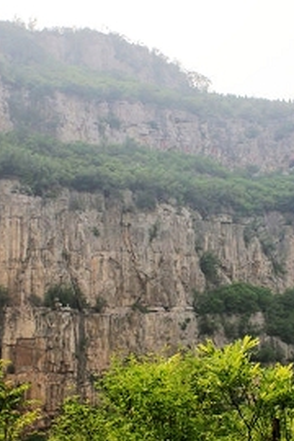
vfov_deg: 30.5
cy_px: 244
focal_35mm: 66
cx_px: 207
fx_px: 808
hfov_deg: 20.5
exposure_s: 1/125
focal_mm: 22
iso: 100
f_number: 10
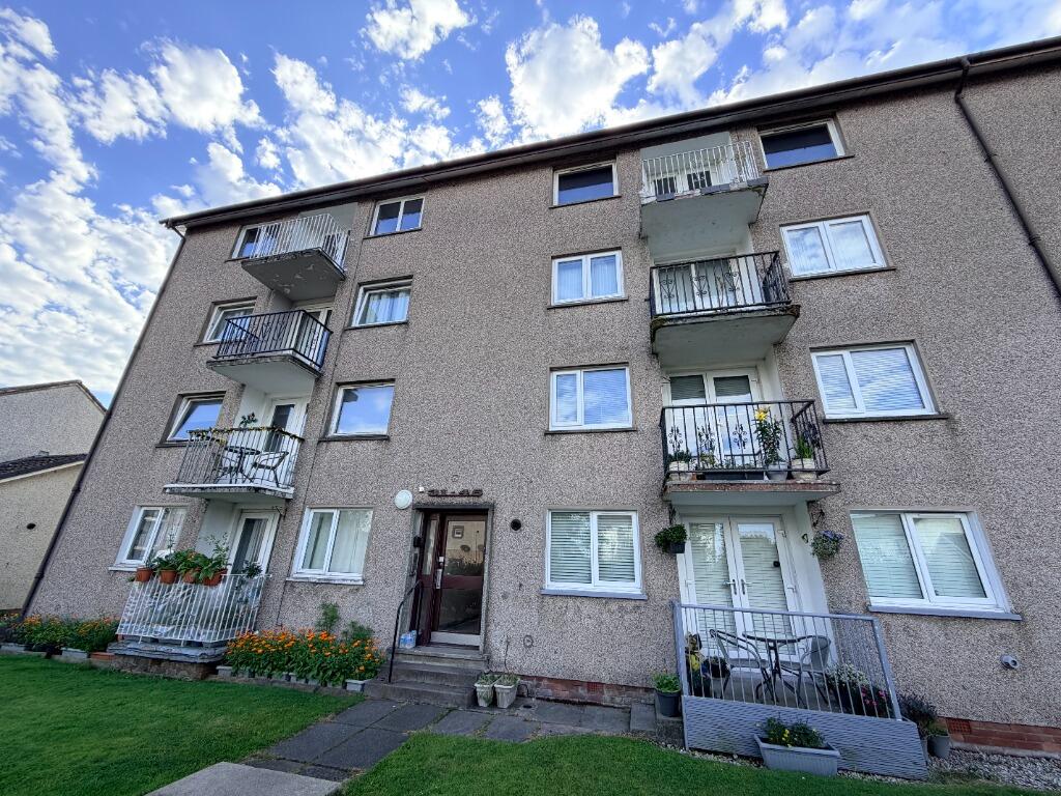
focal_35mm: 14
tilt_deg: +21.6
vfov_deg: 85.7
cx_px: 530
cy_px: 398
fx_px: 429
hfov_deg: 102.1
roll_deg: -1.2
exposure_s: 1/351
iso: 50
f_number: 2.2
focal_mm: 2.22
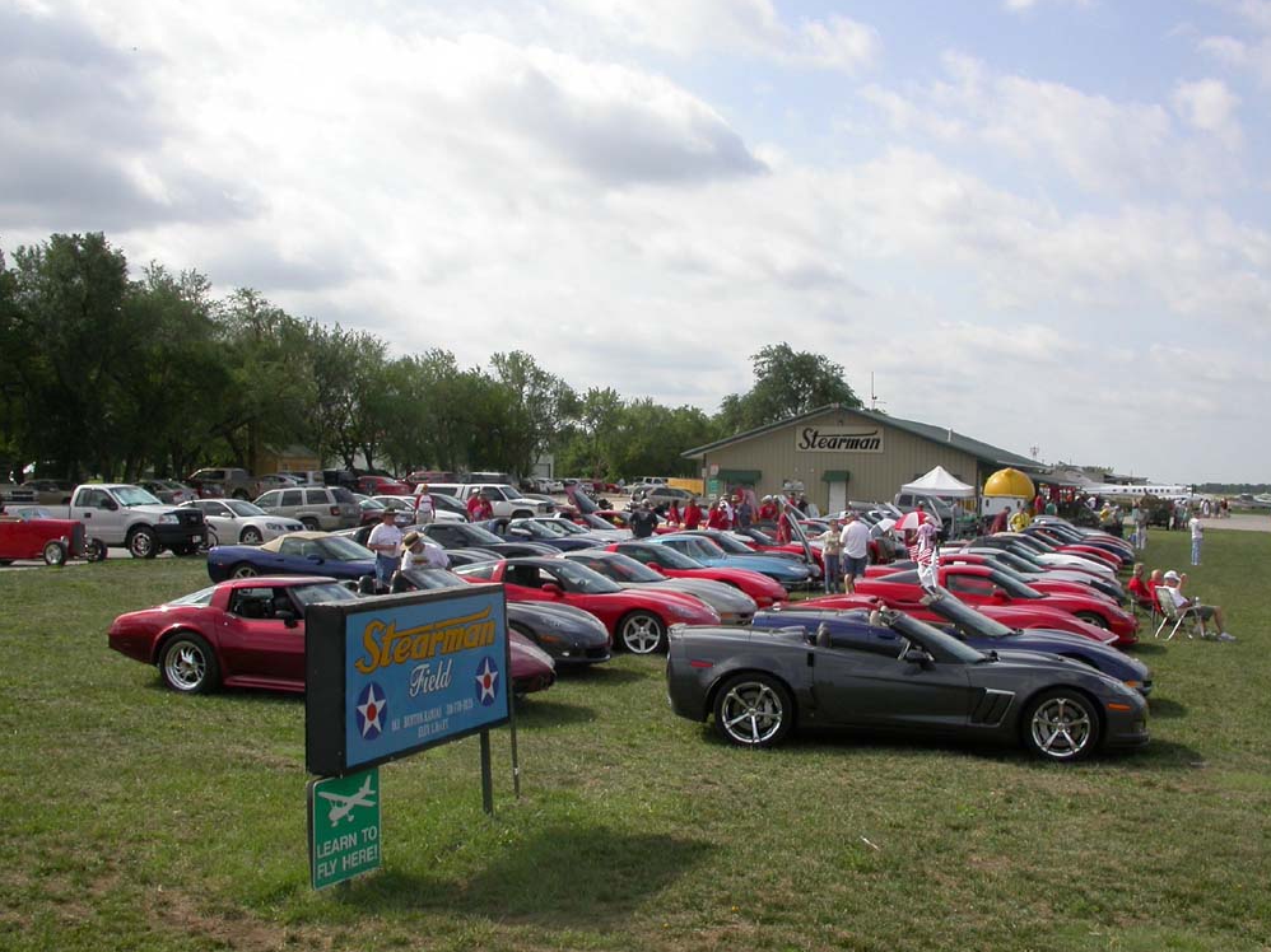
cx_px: 651
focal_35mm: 39
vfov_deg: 36.8
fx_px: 1432
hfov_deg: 47.9
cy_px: 484
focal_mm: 7.85
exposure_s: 1/315
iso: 100
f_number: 7.5
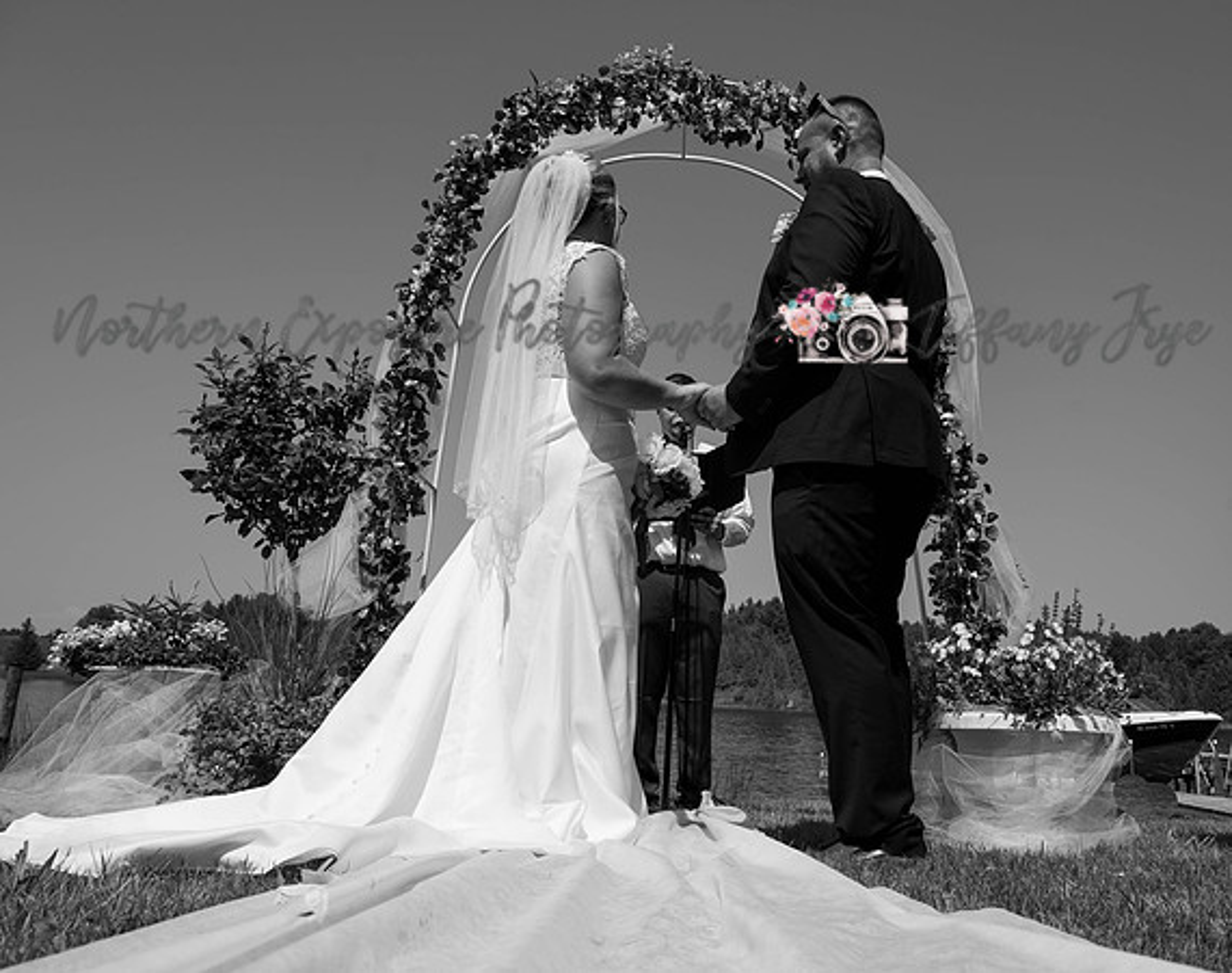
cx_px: 731
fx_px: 1031
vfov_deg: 50.5
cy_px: 487
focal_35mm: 28
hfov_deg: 61.2
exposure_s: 1/500
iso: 100
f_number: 8
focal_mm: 24
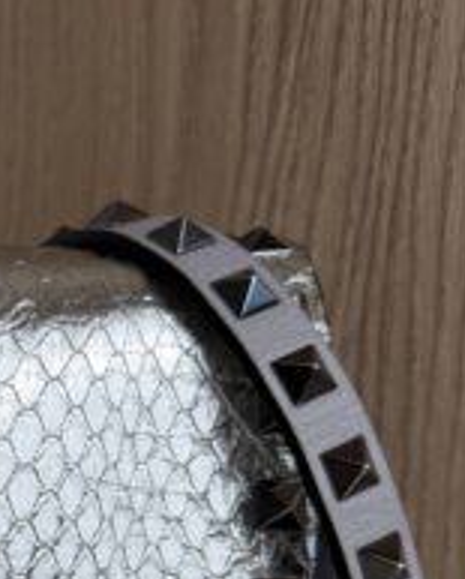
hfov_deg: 13.9
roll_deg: +0.2
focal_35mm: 97
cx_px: -411
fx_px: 1665
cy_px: 642
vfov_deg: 18.9
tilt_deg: -12.3
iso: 64
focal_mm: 6.76
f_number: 1.78
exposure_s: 1/174
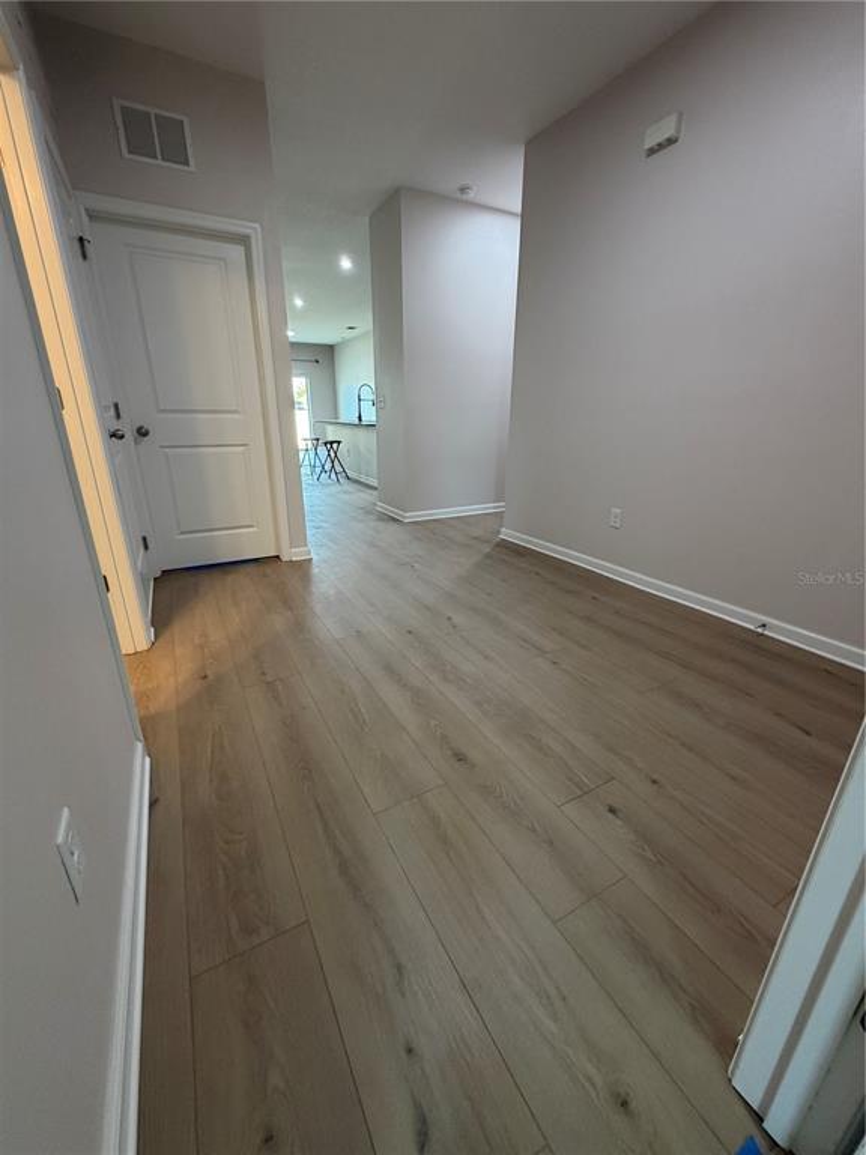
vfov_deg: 102.1
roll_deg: +0.2
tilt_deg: -18.7
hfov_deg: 85.7
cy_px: 578
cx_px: 433
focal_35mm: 14
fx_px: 467
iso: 320
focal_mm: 2.22
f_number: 2.2
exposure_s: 1/60
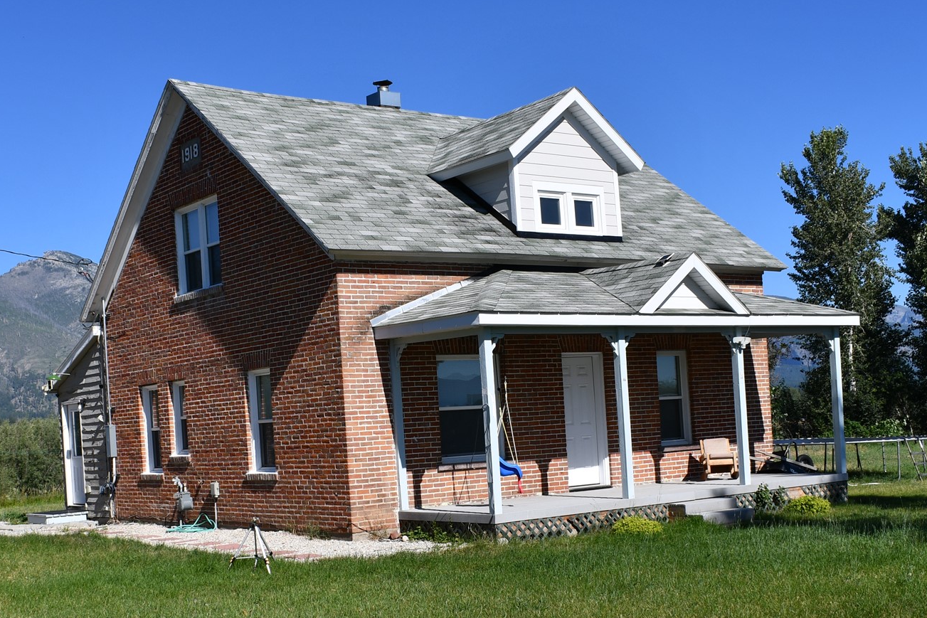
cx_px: 389
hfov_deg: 39.5
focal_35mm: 50
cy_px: 440
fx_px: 1288
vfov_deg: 26.7
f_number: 9
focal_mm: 20
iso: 100
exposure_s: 1/320
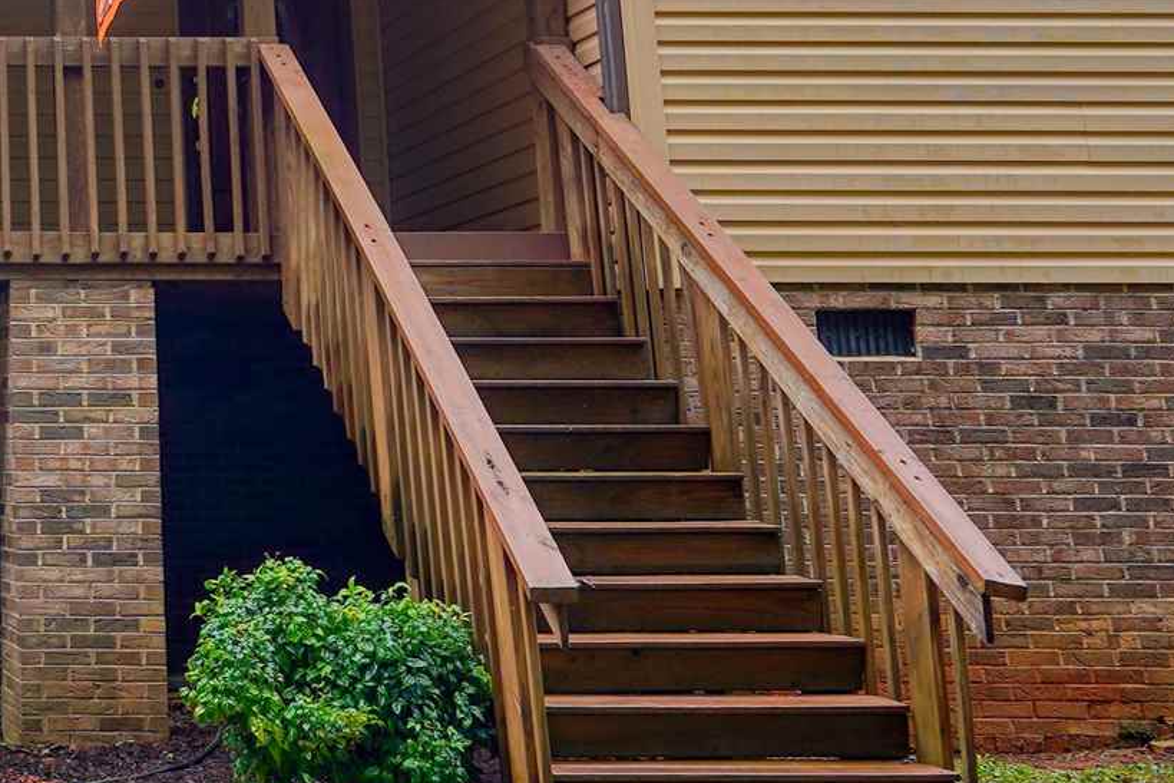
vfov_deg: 22.0
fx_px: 1957
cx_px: -414
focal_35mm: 60
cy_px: 40
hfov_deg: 27.1
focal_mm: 16
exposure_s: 1/80
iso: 100
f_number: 5.6
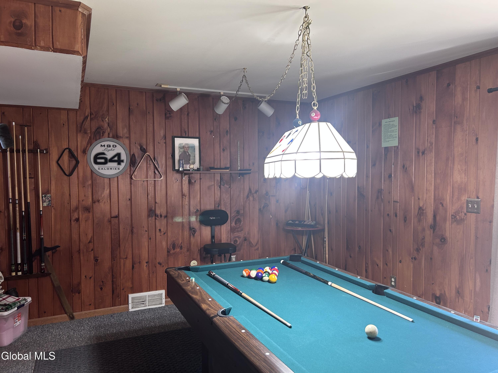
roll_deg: +0.8
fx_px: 374
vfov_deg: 53.1
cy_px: 186
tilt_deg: -2.3
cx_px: 249
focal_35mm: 26
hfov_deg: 67.3
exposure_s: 1/60
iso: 125
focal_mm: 5.7
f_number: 1.5
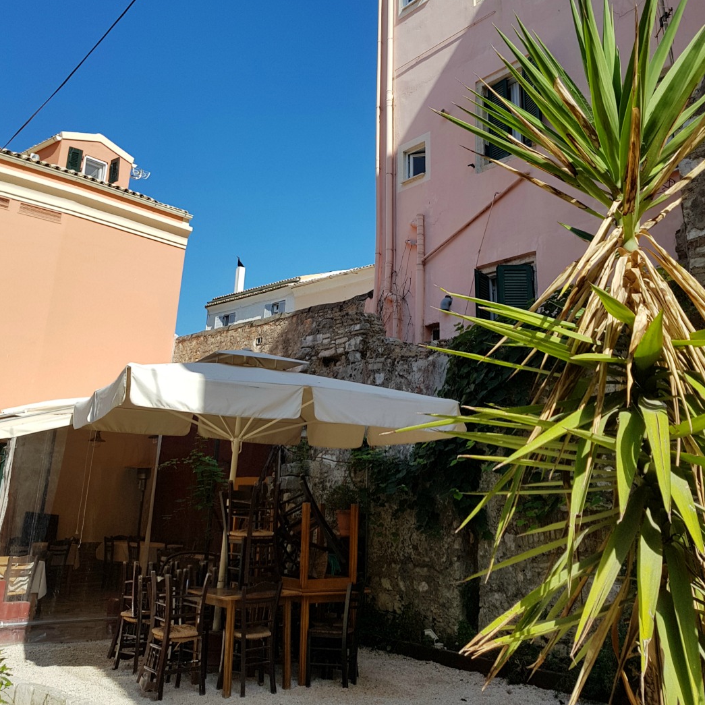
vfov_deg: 48.5
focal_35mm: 33
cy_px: 208
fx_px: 760
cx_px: 365
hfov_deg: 49.7
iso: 40
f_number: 1.7
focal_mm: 4.2
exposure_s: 1/2160
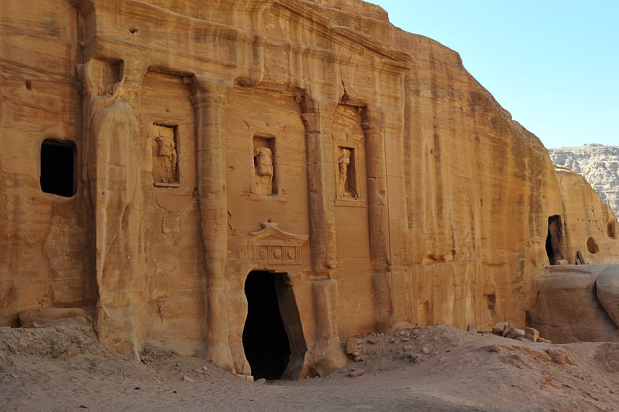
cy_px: 206
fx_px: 722
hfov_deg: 46.4
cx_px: 310
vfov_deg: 31.9
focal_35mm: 42
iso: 200
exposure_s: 1/160
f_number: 6.3
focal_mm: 42
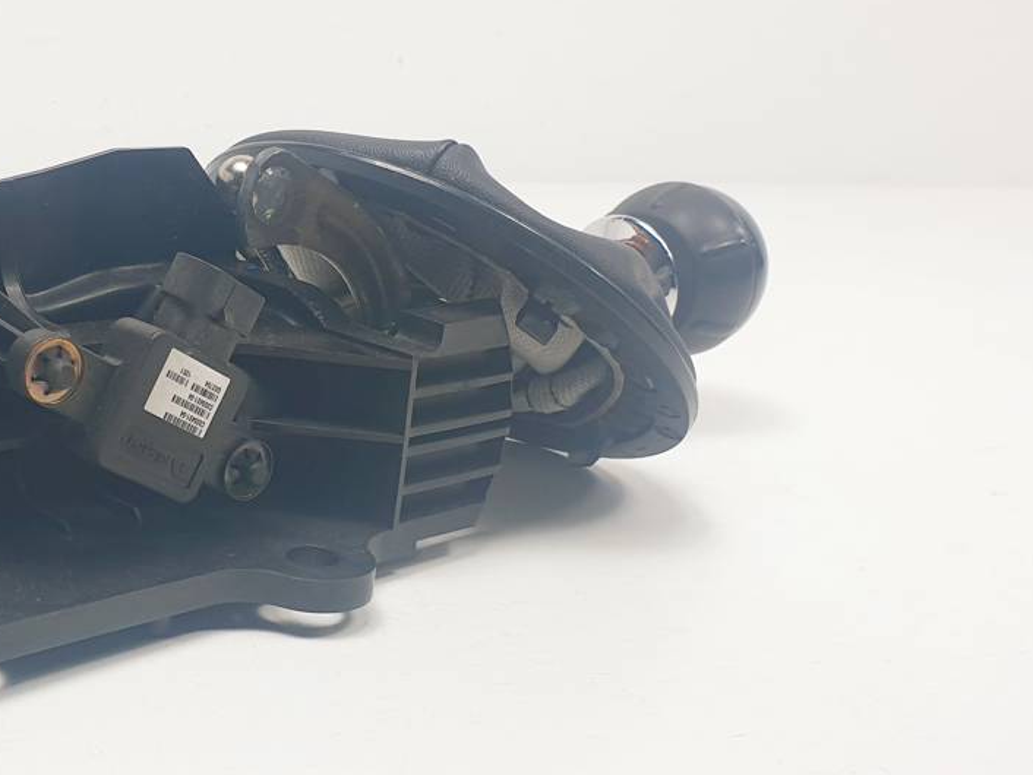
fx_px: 1582
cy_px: 502
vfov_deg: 27.4
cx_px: 236
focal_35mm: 53
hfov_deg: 35.2
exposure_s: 1/260
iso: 50
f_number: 2.4
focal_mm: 4.3
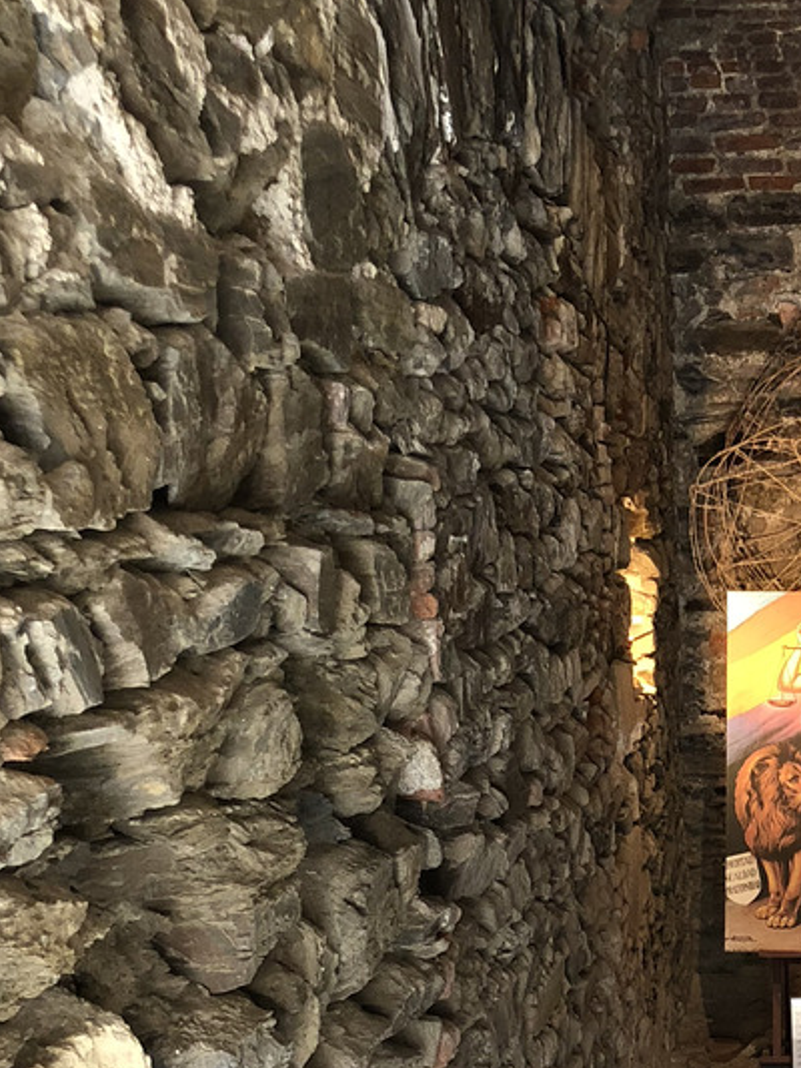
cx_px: 833
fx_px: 1943
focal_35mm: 63
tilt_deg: -15.4
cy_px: 982
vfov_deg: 29.3
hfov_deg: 22.3
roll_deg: +0.7
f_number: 1.8
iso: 80
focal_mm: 4
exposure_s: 1/17
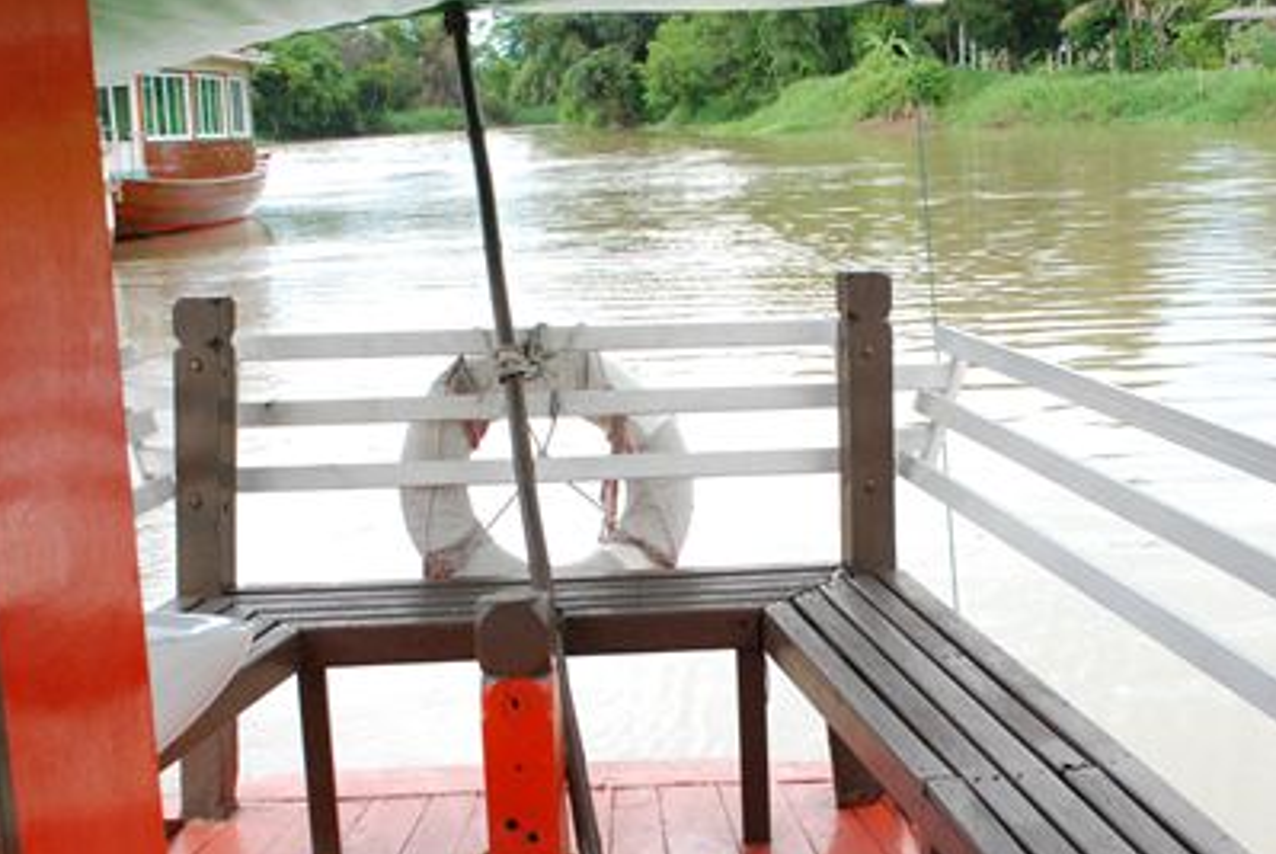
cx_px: 787
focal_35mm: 54
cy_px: 557
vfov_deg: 25.0
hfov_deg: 36.6
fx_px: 1916
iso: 1250
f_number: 9
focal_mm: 24
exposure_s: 1/250
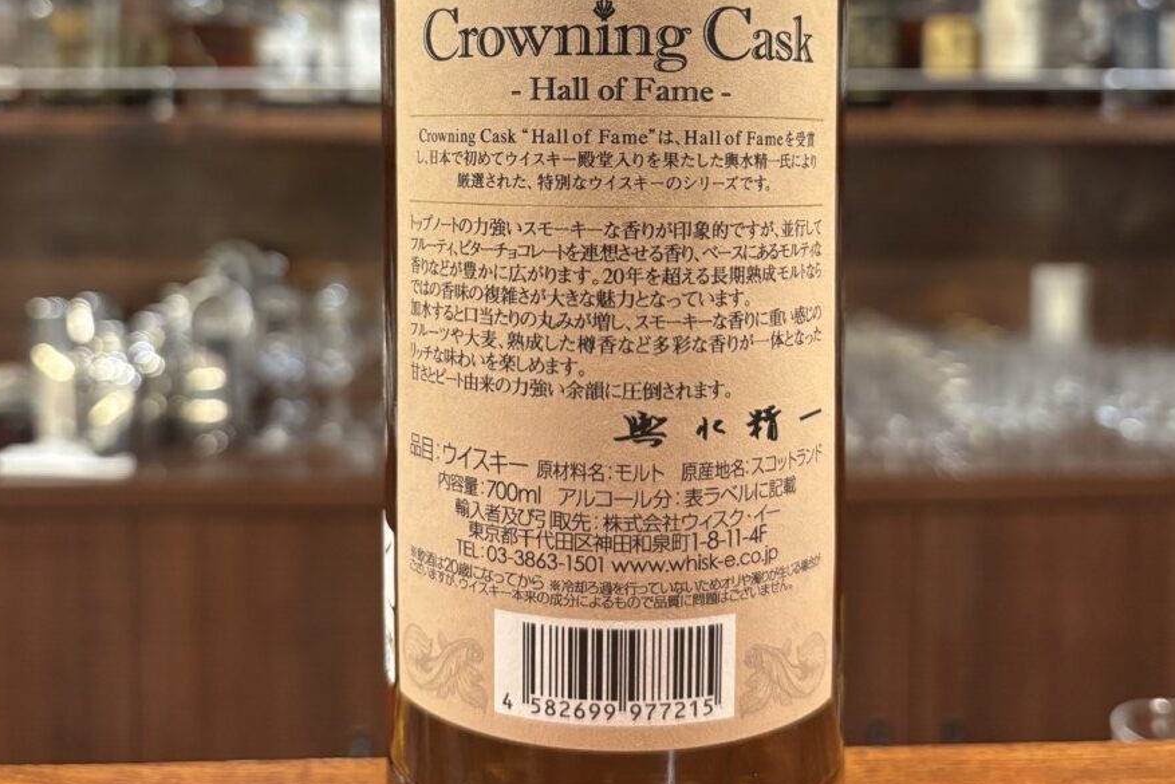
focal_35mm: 37
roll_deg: -0.1
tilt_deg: -4.2
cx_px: 591
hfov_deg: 51.9
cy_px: 201
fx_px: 1208
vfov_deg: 35.2
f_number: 1.6
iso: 500
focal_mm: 5.96
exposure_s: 1/45
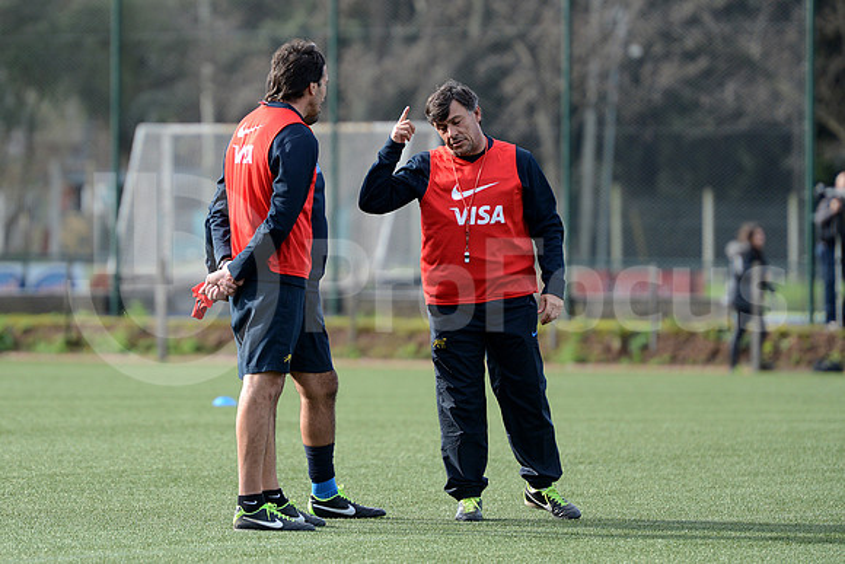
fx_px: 6573
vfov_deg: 4.9
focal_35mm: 280
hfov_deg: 7.4
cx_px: 422
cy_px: 282
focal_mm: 280
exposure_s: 1/1600
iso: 800
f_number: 4
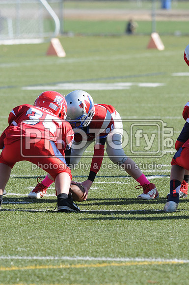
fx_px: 3554
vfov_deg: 4.6
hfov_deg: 3.0
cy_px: 142
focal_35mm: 450
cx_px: 94
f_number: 6.3
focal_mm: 300
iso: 200
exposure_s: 1/500
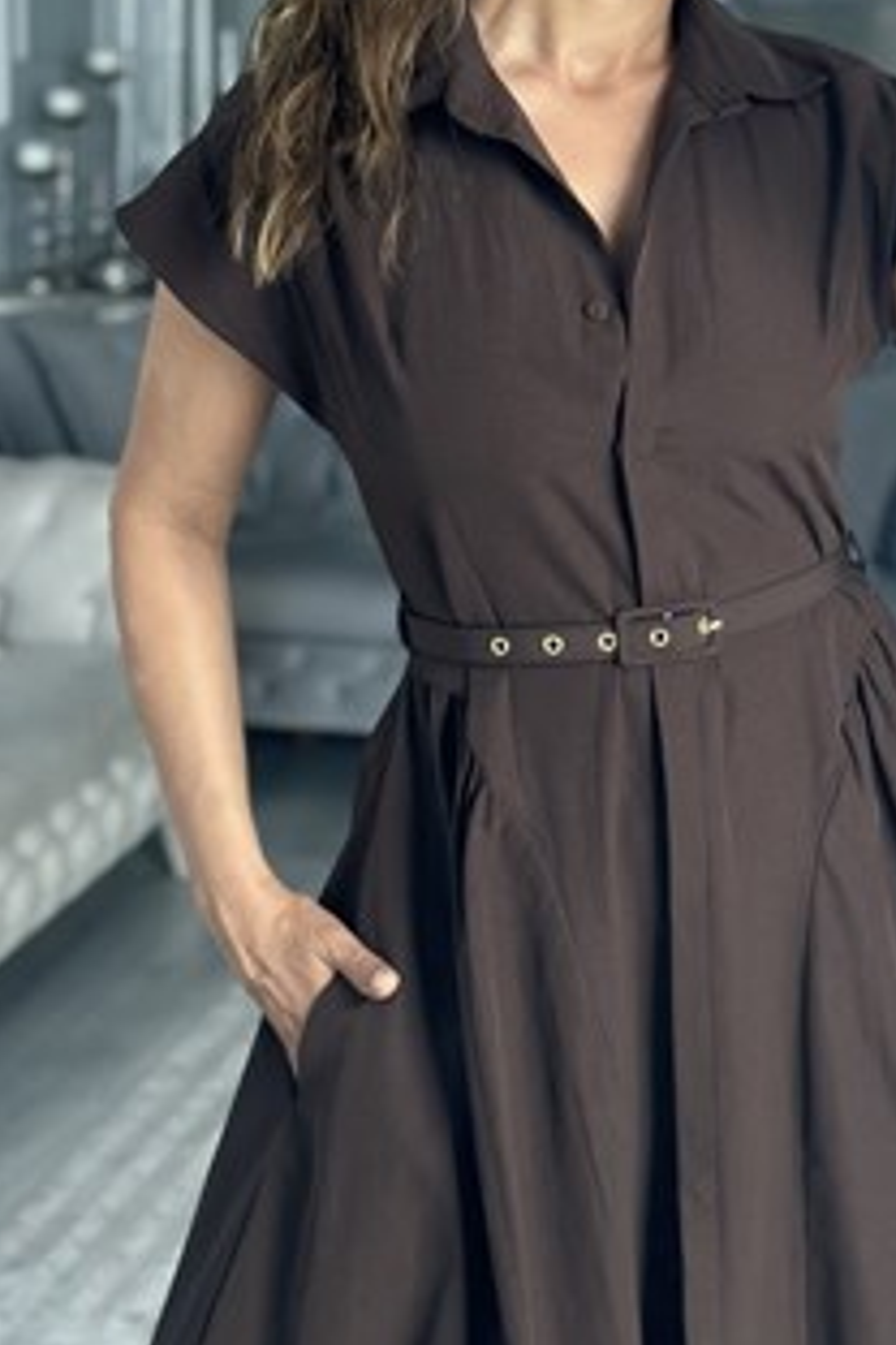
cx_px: 646
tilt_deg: -18.2
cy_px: 345
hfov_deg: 16.8
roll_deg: +0.2
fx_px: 3024
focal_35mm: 81
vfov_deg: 24.8
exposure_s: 1/151
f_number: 1.78
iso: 100
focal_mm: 6.86
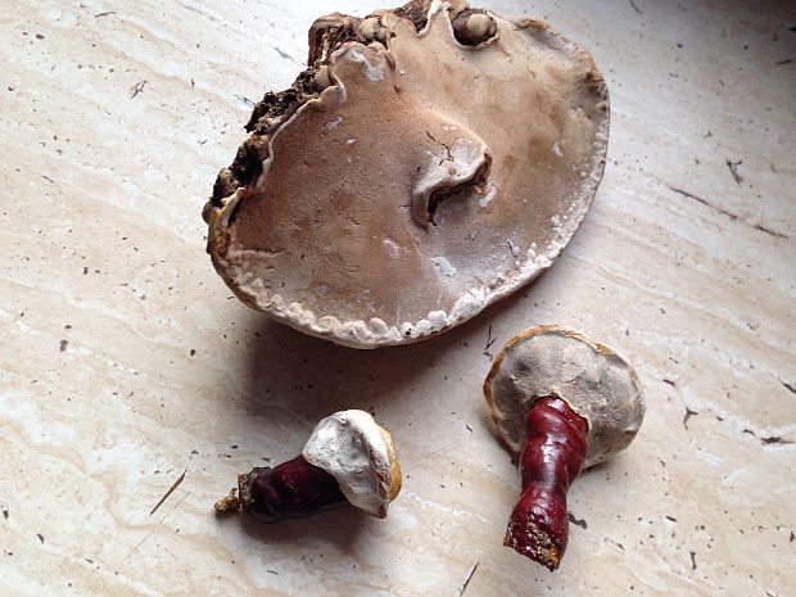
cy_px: 298
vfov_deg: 42.9
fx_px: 759
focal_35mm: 33
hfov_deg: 55.4
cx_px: 398
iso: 50
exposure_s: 1/30
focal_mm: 4.12
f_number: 2.4
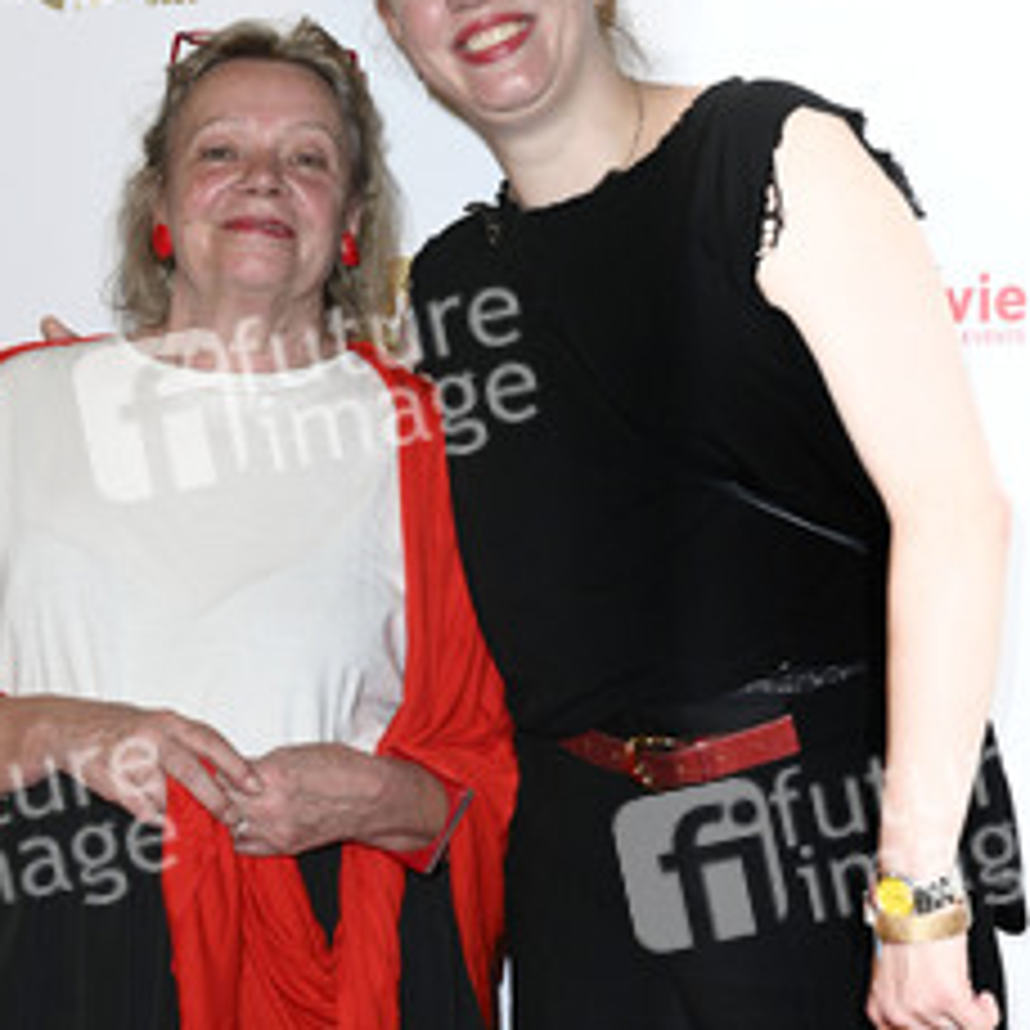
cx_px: 436
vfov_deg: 18.9
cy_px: 621
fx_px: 3097
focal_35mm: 92
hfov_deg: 18.9
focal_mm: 62
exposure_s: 1/200
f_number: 5.6
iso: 640
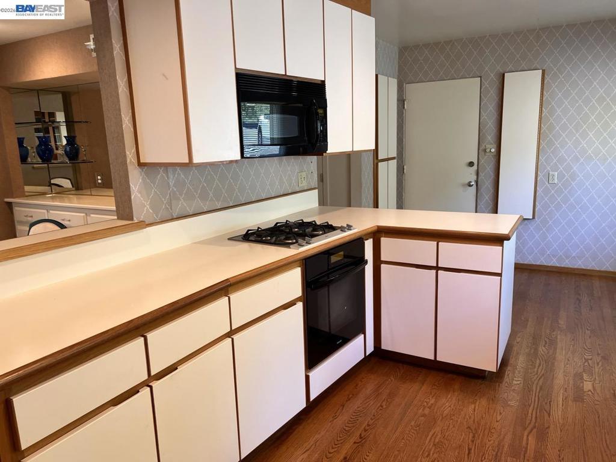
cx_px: 308
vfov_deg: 53.1
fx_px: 463
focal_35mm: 26
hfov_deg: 67.3
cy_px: 231
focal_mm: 5.7
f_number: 1.5
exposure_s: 1/120
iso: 125
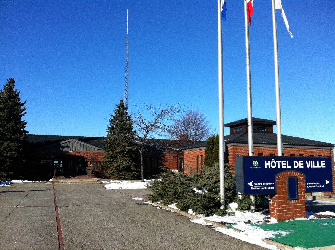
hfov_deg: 52.7
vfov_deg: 40.6
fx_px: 338
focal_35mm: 35
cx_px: 168
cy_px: 125
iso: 80
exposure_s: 1/1798
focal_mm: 3.85
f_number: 2.8
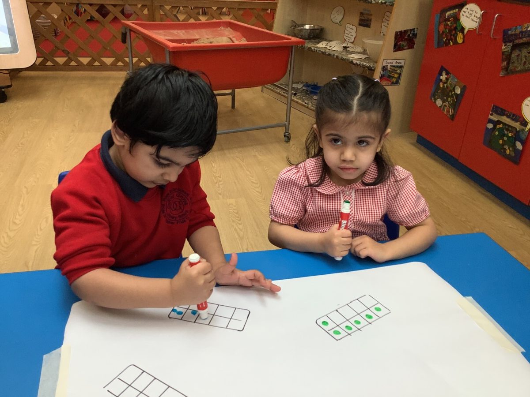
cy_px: 198
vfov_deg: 45.4
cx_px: 265
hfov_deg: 58.4
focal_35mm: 31
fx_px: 475
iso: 32
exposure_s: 1/100
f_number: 2.4
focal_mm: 3.3
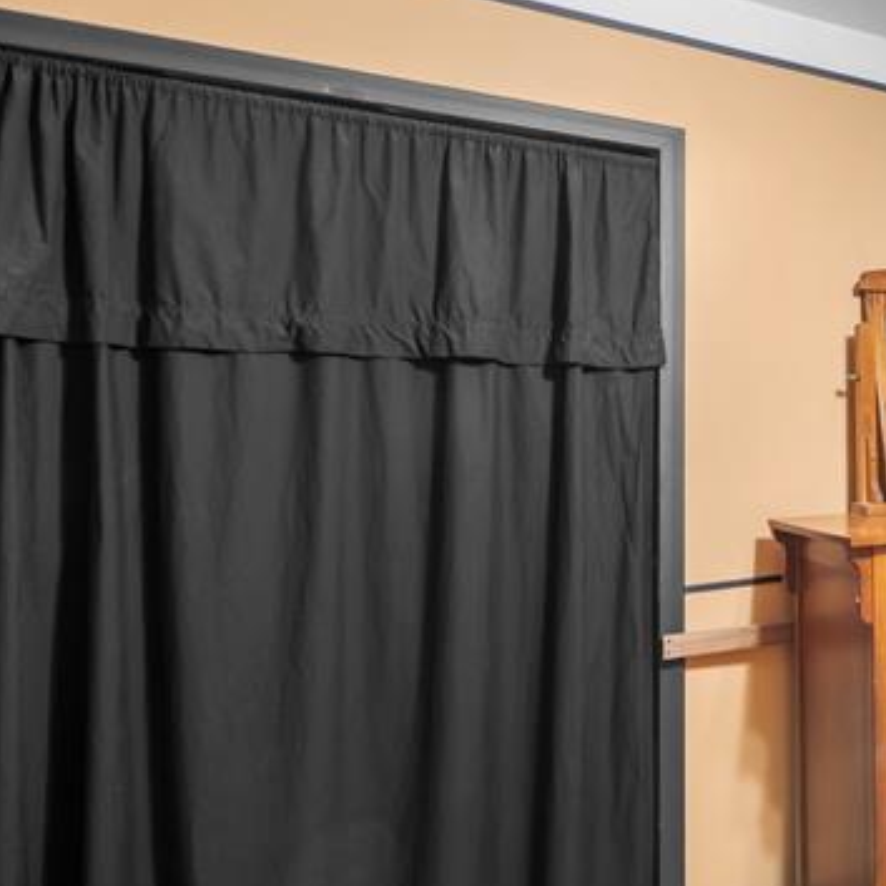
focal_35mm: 32
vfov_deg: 51.1
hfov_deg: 39.1
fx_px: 927
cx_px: 1032
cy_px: 434
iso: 250
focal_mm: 13
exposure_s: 4
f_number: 8
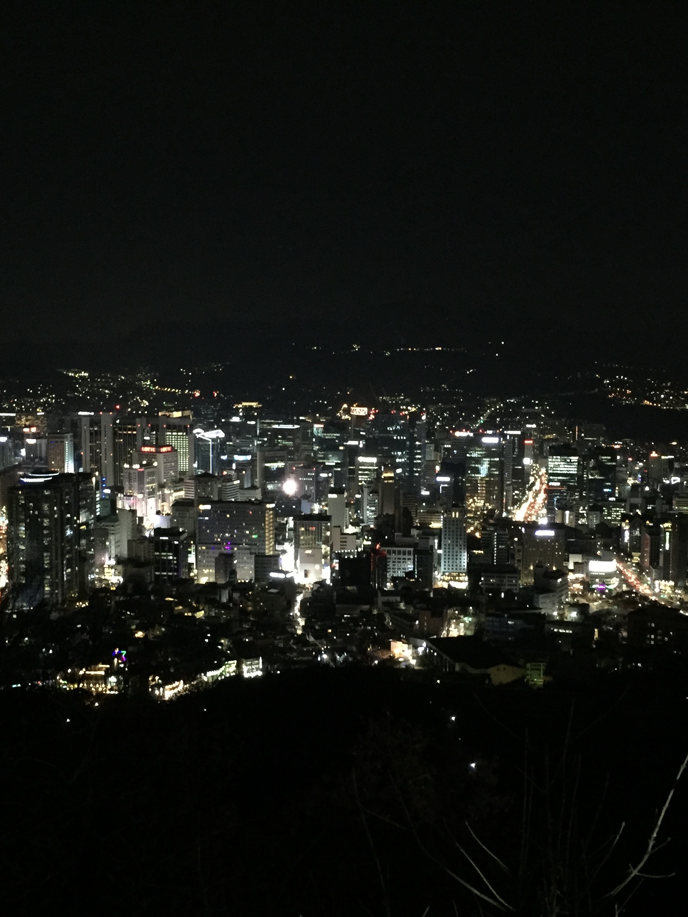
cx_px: 344
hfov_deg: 48.2
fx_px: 769
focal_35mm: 29
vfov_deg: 61.7
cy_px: 458
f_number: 2.2
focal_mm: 4.15
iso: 640
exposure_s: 1/15
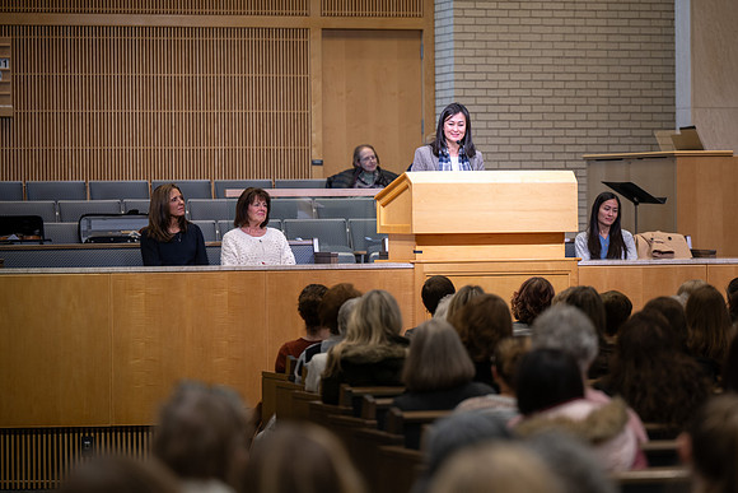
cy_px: 200
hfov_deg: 13.3
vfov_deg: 8.9
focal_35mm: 154
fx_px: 3164
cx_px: 438
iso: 200
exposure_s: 1/60
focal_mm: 130
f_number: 2.8
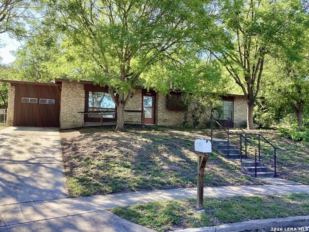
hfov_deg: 58.4
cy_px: 116
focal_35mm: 31
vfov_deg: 45.4
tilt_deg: +1.1
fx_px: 277
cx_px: 154
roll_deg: -0.1
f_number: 2.4
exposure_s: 1/170
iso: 25
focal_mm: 3.3
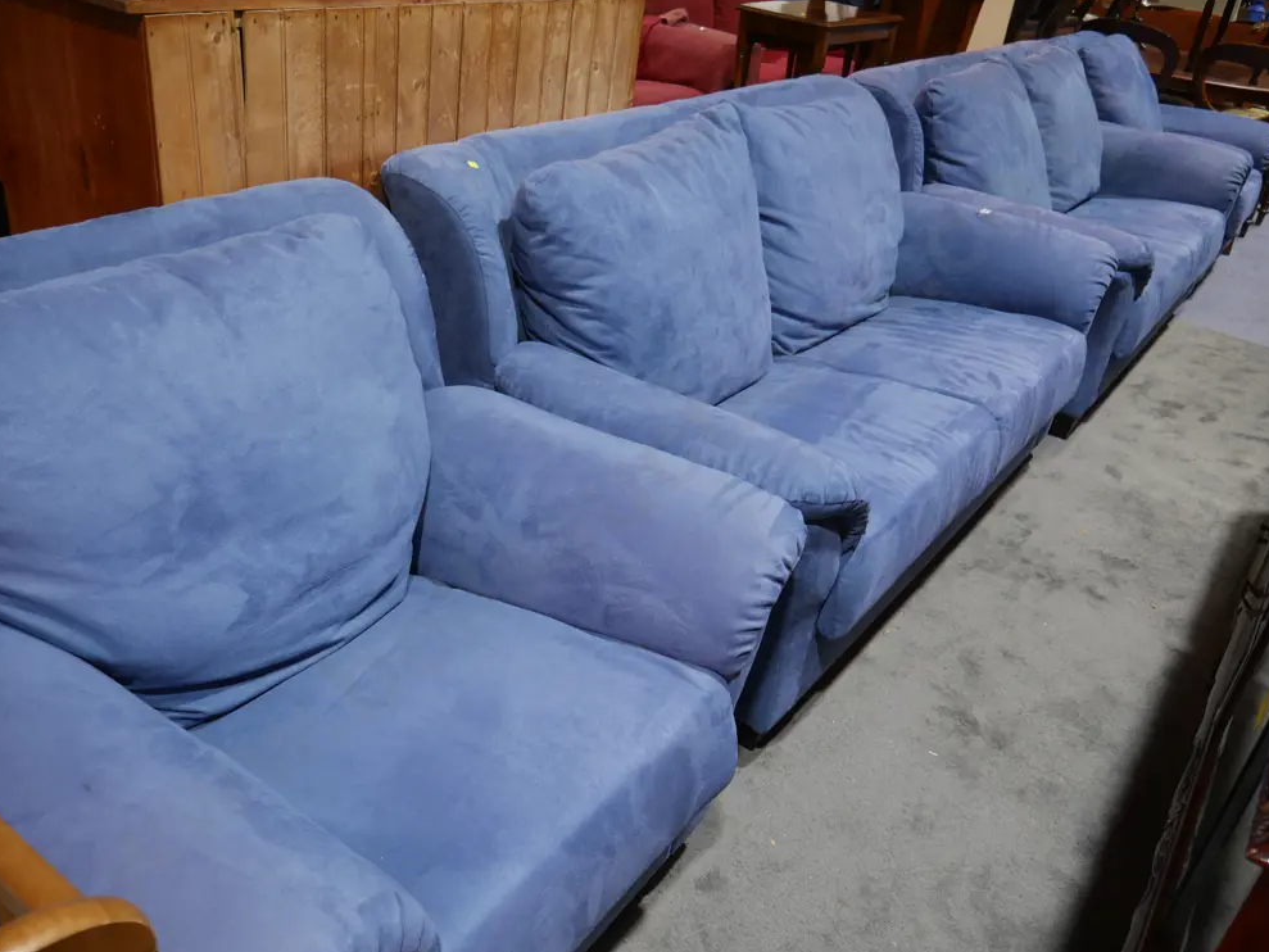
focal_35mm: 29
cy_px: 489
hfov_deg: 61.7
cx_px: 627
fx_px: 1063
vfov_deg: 48.2
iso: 250
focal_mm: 14
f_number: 3.5
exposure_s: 1/60
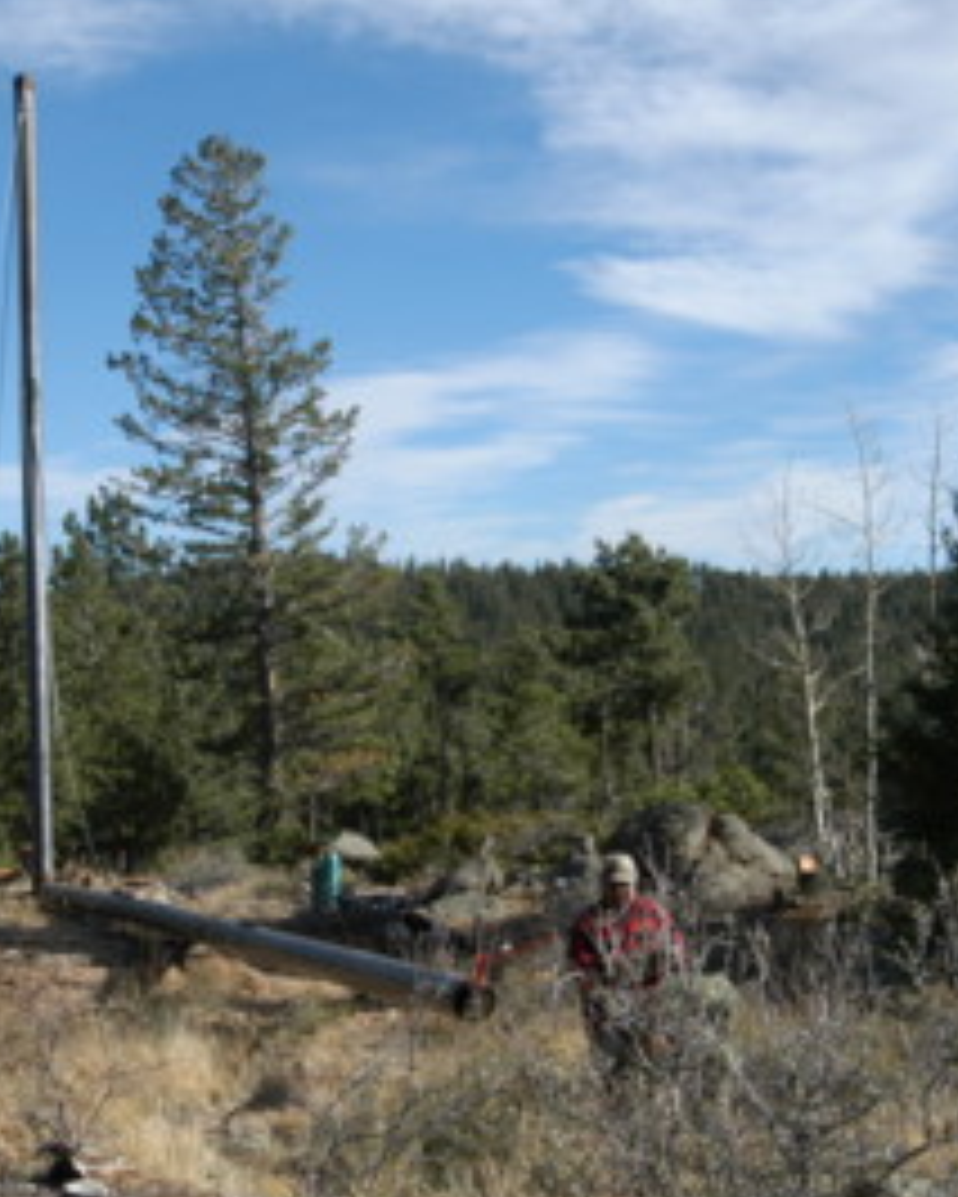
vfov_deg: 26.7
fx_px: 2515
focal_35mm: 71
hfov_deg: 21.5
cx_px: 342
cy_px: 700
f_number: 9
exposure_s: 1/320
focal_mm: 28
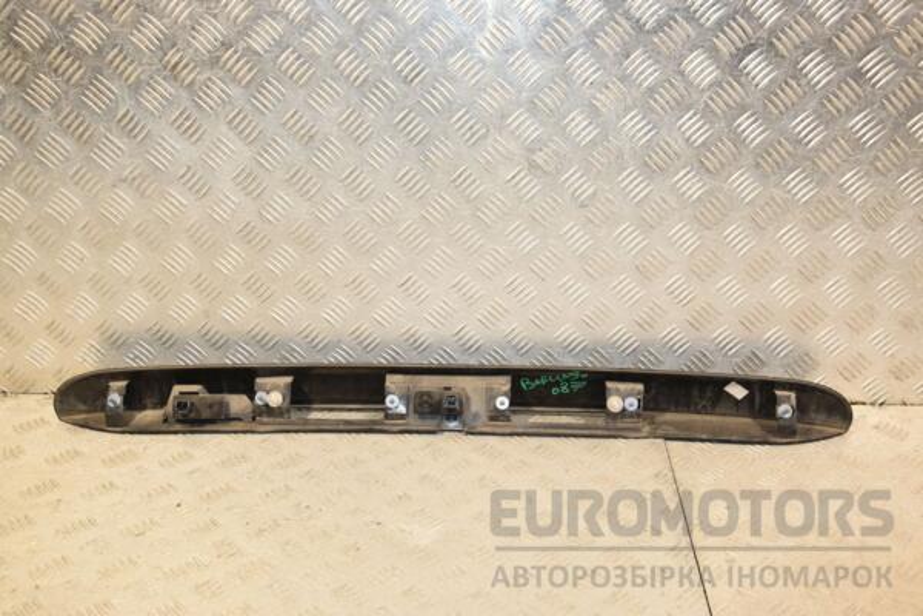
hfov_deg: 49.6
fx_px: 1000
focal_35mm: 39
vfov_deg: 34.2
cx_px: 462
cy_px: 308
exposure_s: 1/200
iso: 800
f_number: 6.3
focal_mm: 26
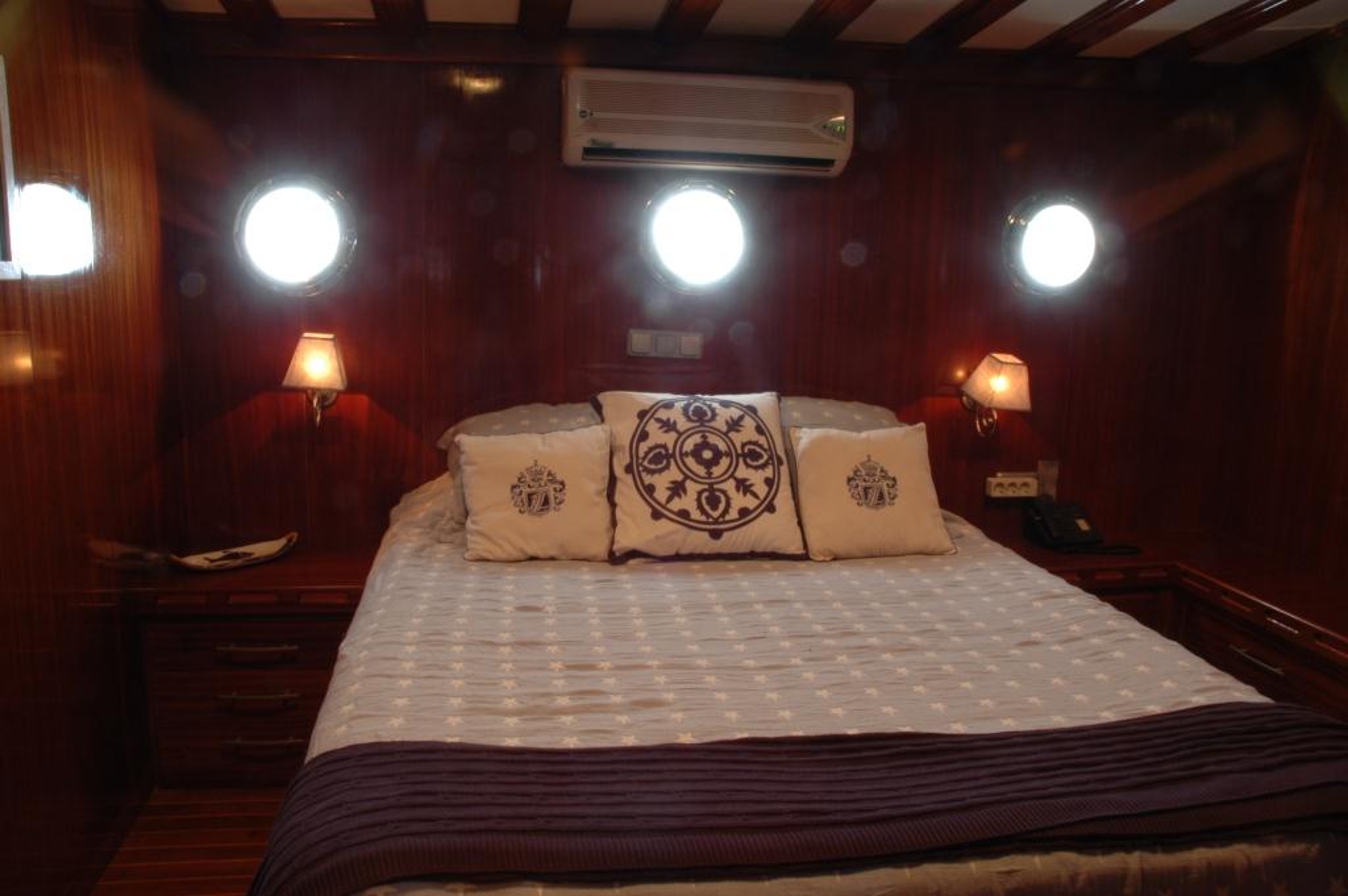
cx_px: 674
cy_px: 448
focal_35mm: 27
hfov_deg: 67.4
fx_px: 1010
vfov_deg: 47.9
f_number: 22
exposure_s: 10
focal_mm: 18
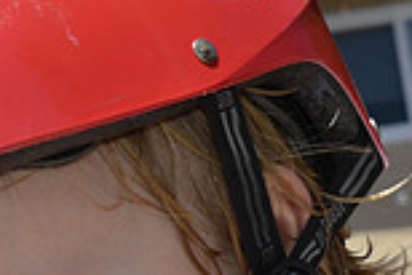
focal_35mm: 197
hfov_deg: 10.4
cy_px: 419
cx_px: 3
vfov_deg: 6.9
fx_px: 2255
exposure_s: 1/250
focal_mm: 35
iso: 100
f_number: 9
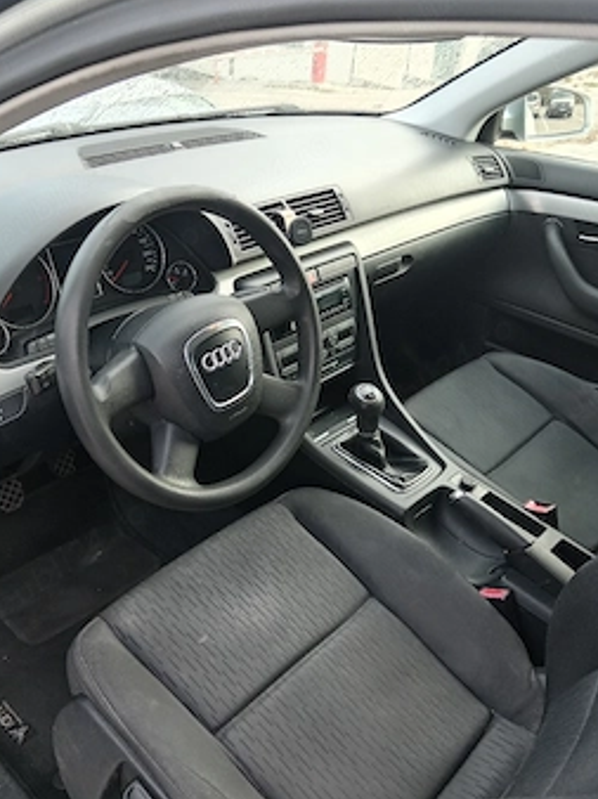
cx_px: 300
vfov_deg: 56.8
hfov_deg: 44.1
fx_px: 738
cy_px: 404
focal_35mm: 32
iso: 291
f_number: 1.9
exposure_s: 1/101
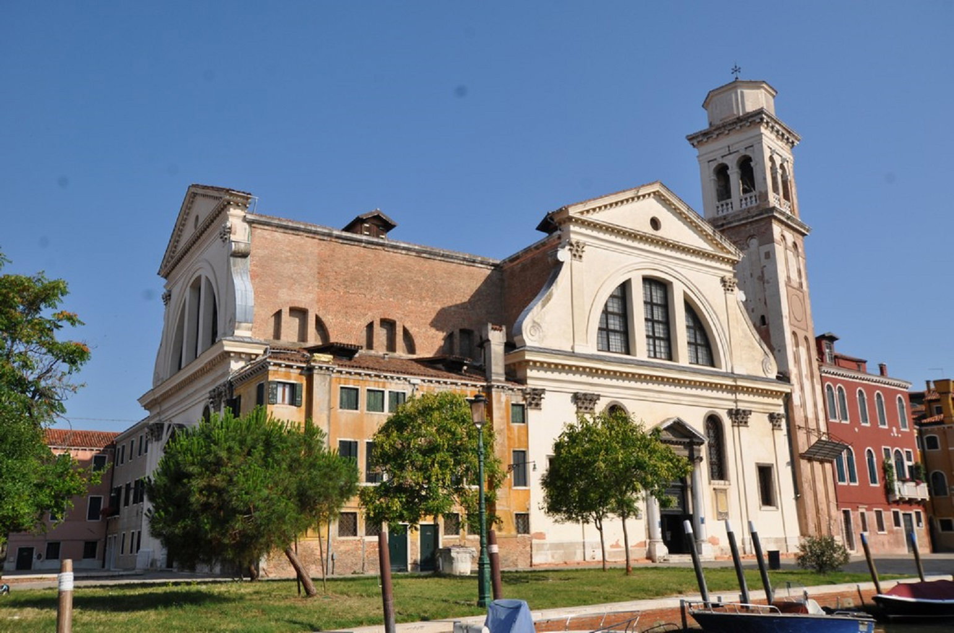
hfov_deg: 62.0
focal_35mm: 30
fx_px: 794
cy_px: 316
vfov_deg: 43.5
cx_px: 477
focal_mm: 20
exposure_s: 1/400
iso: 200
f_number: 10
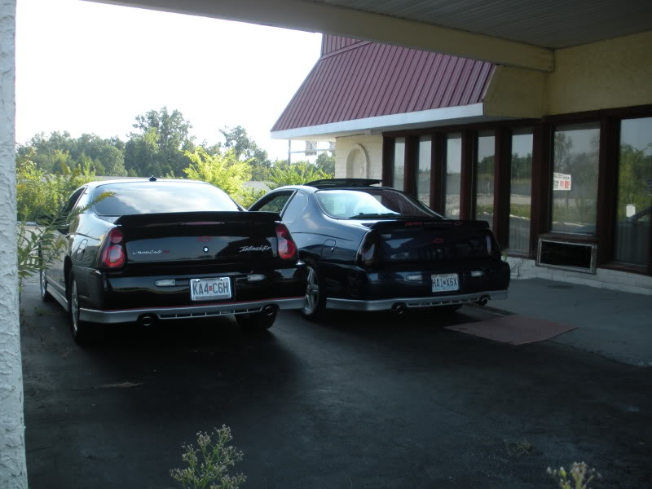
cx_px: 326
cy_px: 244
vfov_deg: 39.7
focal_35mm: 36
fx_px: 678
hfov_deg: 51.4
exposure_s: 1/137
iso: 64
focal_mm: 6.3
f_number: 3.5
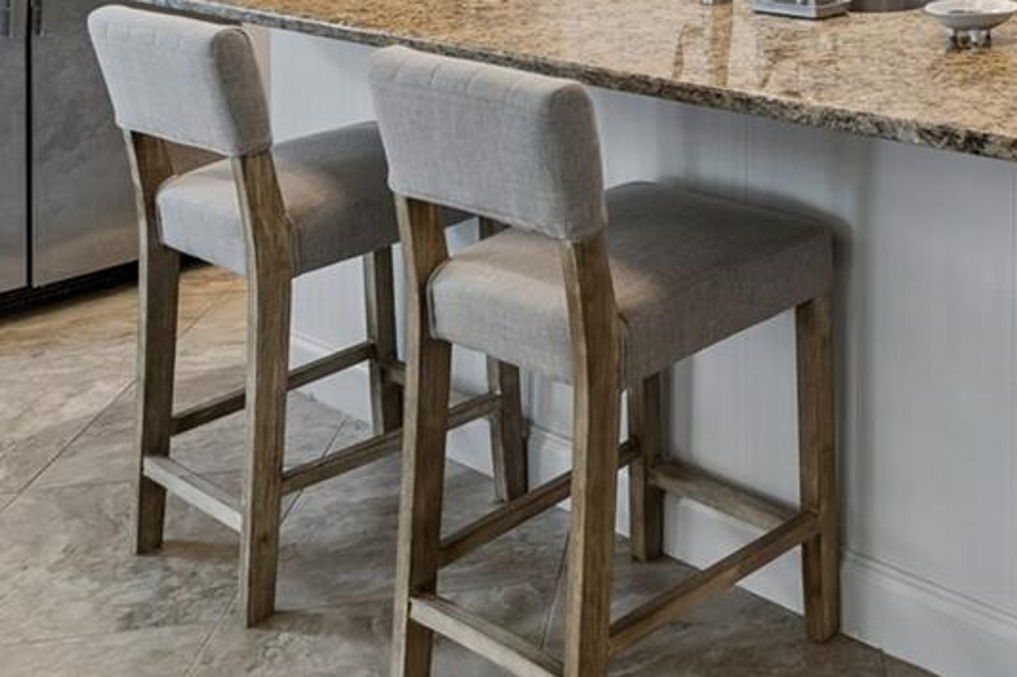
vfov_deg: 25.5
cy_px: -212
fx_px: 1271
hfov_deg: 38.3
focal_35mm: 45
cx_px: 1038
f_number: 7.1
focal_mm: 10
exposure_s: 1/3.33
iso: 100
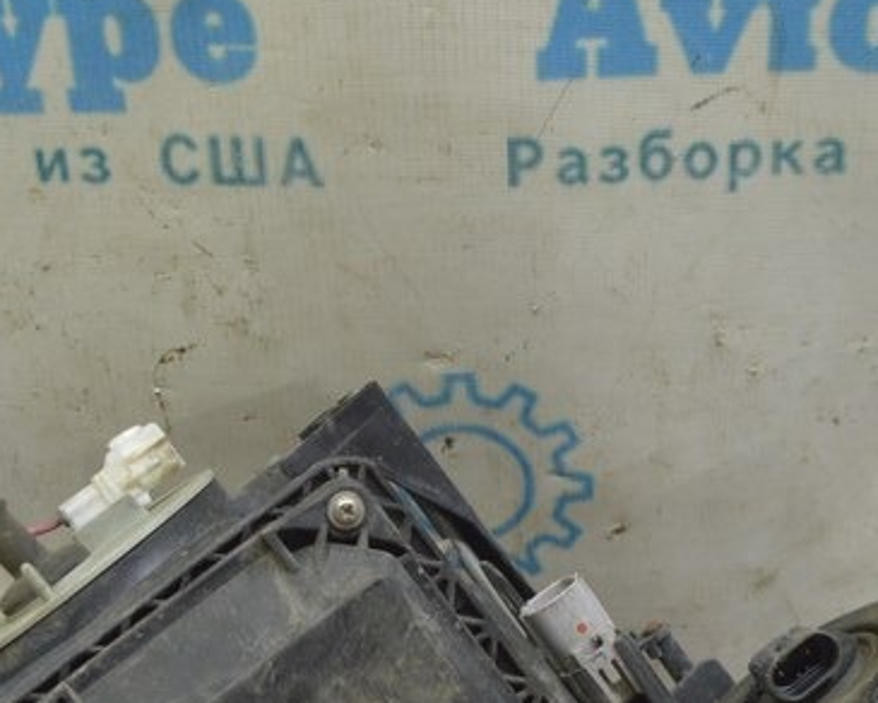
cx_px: 536
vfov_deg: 19.0
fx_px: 2053
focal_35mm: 79
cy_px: 668
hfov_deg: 24.1
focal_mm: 20
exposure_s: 1/20
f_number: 5.6
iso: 400
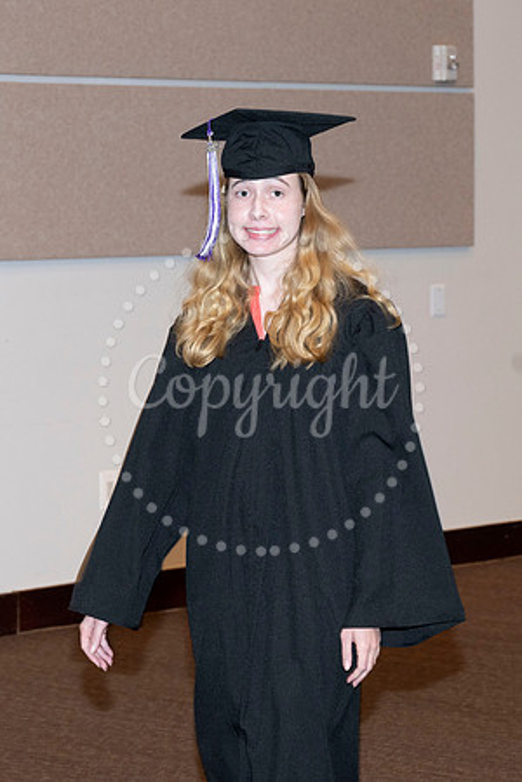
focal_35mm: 128
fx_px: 2791
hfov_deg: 10.7
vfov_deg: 16.0
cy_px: 359
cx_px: 239
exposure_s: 1/80
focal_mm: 79
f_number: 5.6
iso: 800
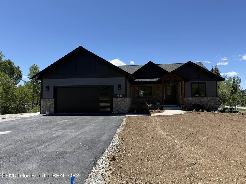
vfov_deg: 56.8
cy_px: 92
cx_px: 123
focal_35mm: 24
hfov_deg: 71.6
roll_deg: +0.6
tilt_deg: +2.2
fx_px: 171
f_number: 1.78
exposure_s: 1/3425
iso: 80
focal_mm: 6.76
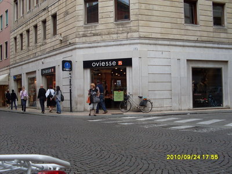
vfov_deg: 37.7
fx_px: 255
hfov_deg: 49.0
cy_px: 87
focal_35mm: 38
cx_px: 116
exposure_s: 1/125
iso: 80
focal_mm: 6.3
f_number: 2.8
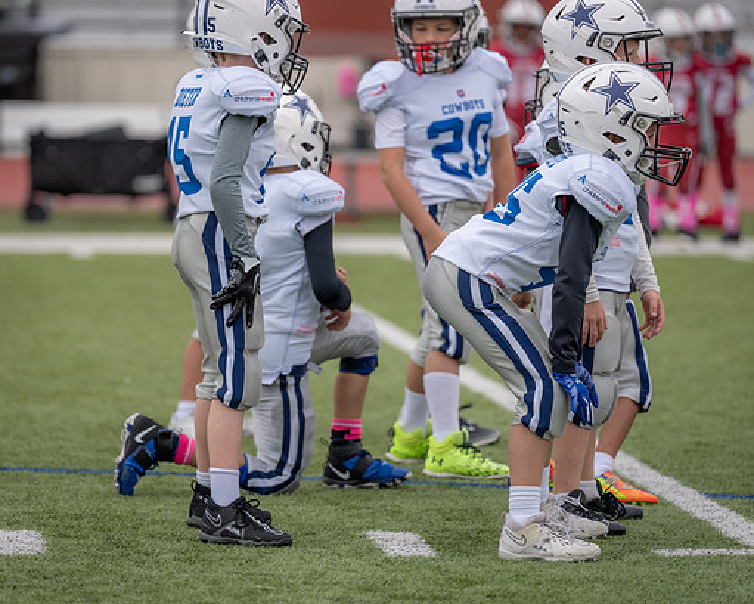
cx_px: 260
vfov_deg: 6.1
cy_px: 284
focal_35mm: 252
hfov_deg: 7.7
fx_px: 5625
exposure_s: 1/1250
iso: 200
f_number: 2.8
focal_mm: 200
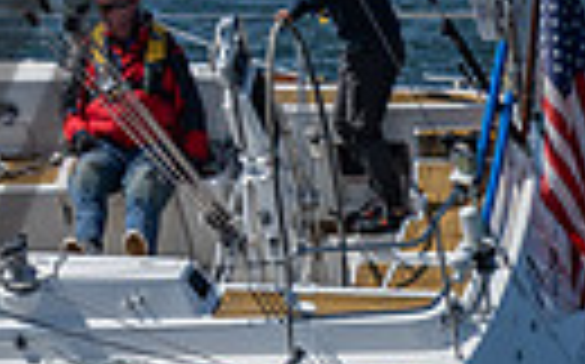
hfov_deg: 2.6
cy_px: 2
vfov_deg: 1.6
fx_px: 13046
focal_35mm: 819
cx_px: -446
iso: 200
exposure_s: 1/2000
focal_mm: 180
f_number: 6.3
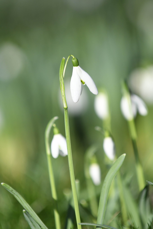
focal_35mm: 300
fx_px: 1913
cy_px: 114
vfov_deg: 6.9
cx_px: 76
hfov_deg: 4.6
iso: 800
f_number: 7.1
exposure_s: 1/5000
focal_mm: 200
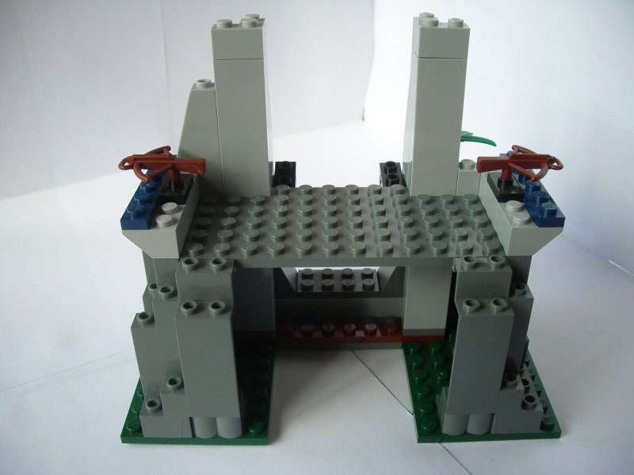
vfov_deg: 40.7
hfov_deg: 52.6
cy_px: 238
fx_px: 641
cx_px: 317
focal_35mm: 35
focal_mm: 5.8
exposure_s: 1/100
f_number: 2.6
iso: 100
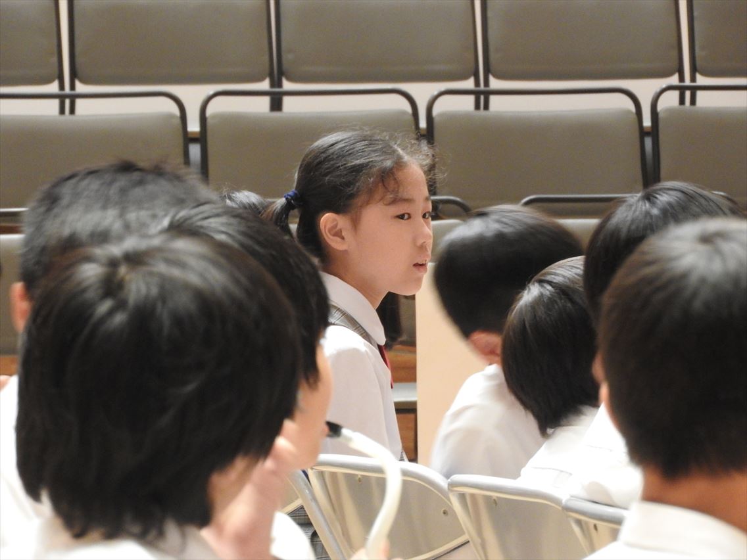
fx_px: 7769
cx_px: 374
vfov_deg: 4.1
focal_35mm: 360
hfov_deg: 5.5
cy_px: 280
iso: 800
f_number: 5.6
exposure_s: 1/8
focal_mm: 64.5
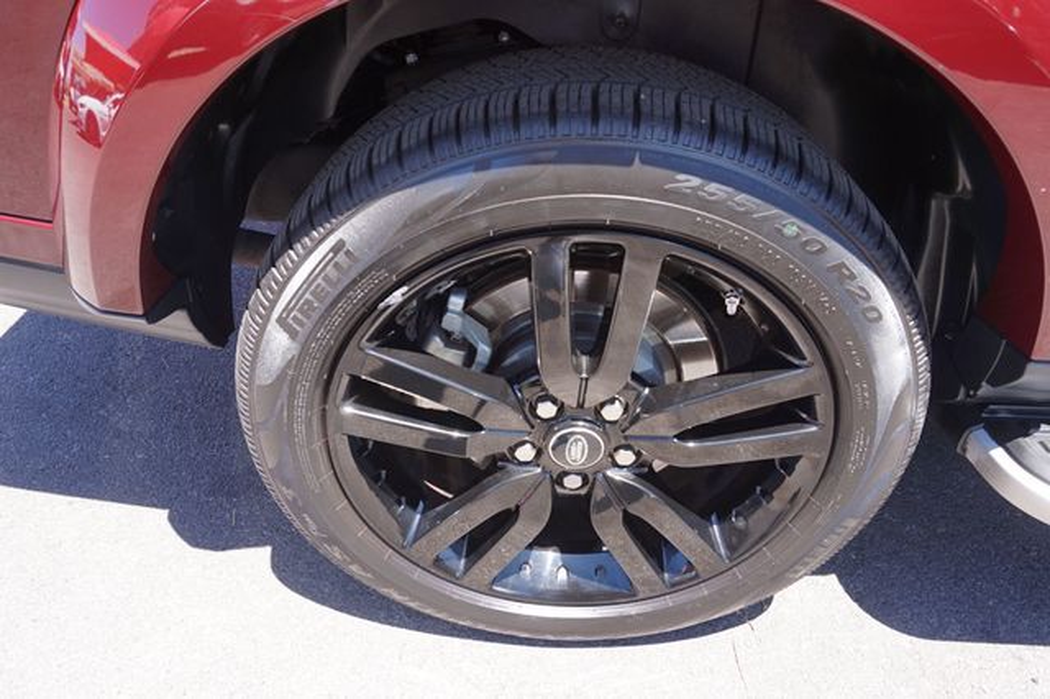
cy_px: 350
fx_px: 700
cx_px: 525
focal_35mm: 24
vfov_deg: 53.1
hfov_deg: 73.8
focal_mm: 16
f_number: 5.6
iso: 100
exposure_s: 1/80
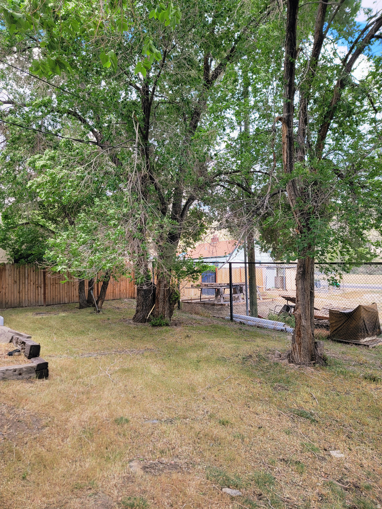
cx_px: 191
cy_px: 254
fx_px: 353
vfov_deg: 71.6
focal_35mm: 24
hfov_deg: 56.8
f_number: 1.8
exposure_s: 1/149
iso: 16
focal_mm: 6.7
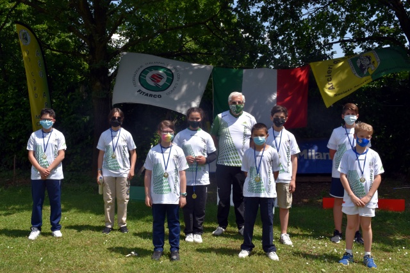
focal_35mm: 45
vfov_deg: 29.9
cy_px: 136
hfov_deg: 43.6
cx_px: 205
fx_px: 513
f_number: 10
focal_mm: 30
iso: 200
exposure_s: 1/400
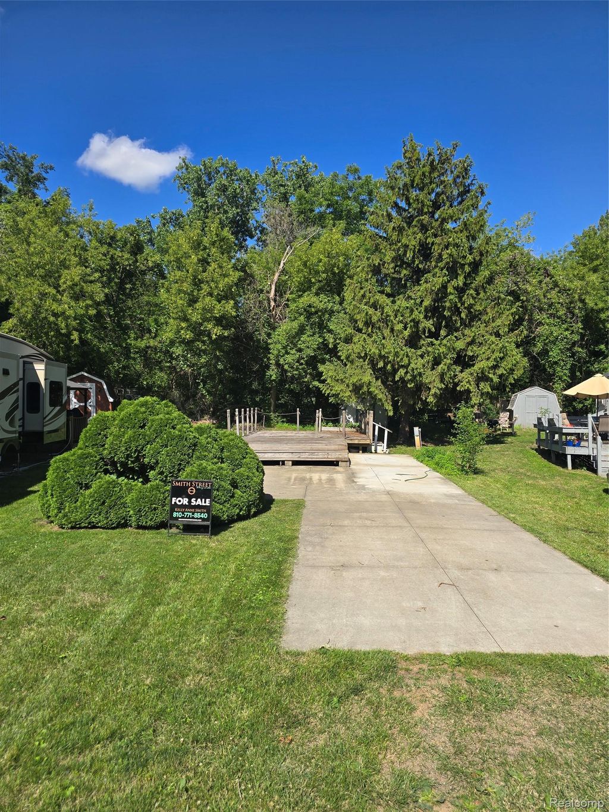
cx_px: 304
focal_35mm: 23
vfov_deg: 73.9
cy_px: 406
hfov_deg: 58.9
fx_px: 539
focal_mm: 6.3
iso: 12
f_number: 1.7
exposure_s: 1/864
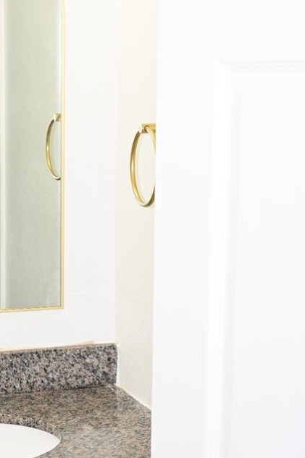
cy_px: 308
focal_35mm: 82
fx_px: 1043
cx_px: 17
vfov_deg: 24.6
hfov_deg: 16.4
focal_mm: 24
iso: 200
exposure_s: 1/80
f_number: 4.5
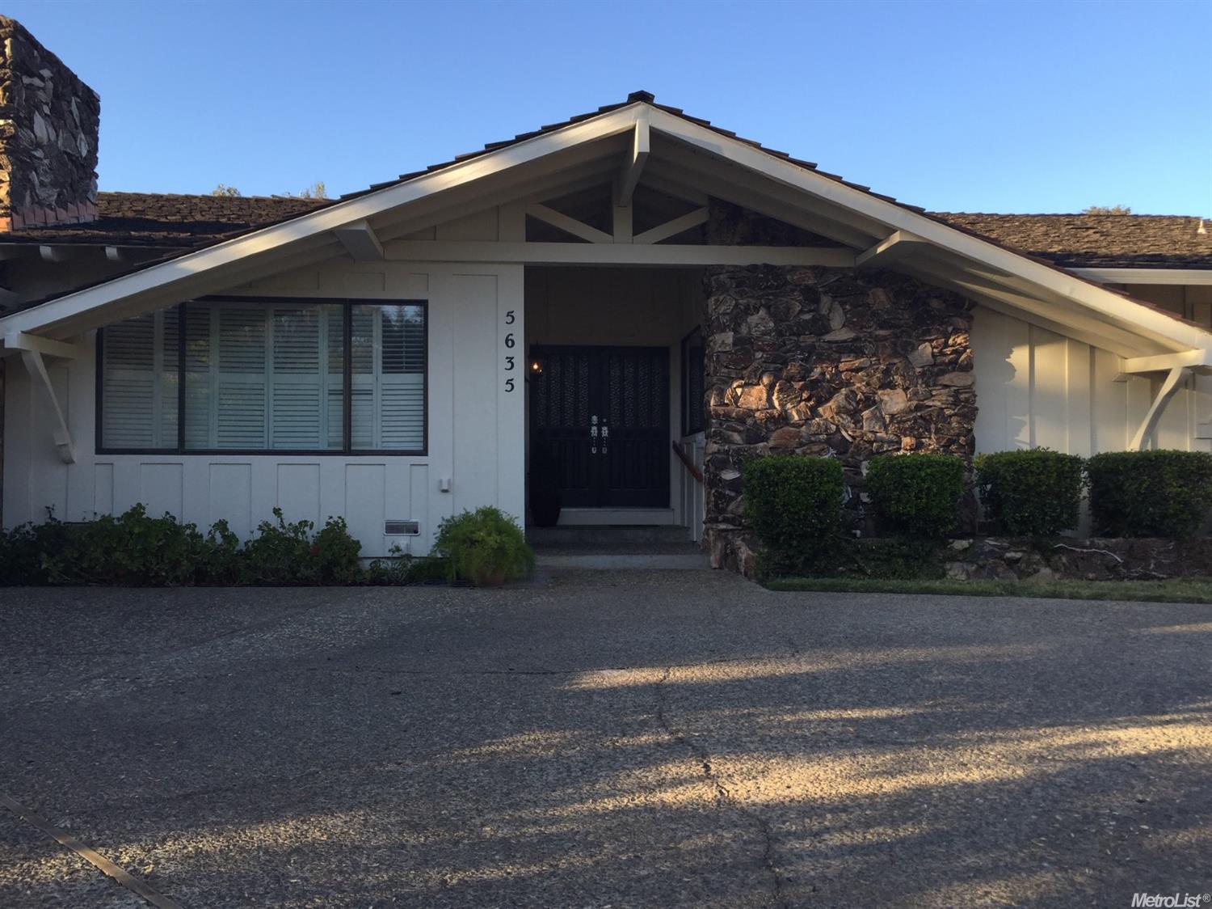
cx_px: 606
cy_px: 454
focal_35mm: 29
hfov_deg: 61.7
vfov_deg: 48.2
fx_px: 1015
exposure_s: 1/412
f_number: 2.2
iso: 32
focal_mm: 4.15
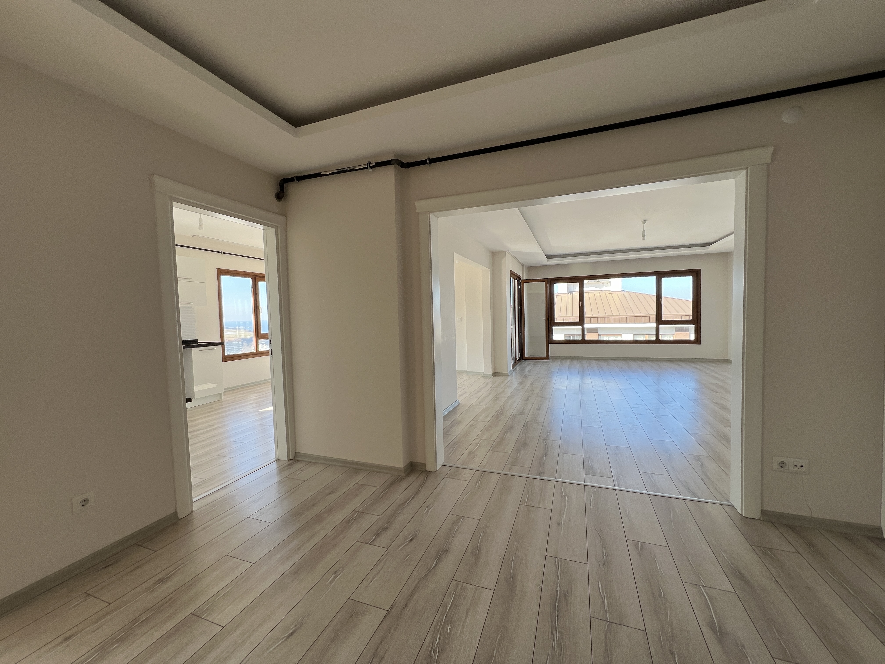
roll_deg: +1.3
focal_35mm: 13
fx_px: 332
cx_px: 442
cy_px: 332
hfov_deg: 106.2
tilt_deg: -3.3
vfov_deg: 89.9
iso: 32
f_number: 1.8
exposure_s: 1/137
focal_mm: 1.57
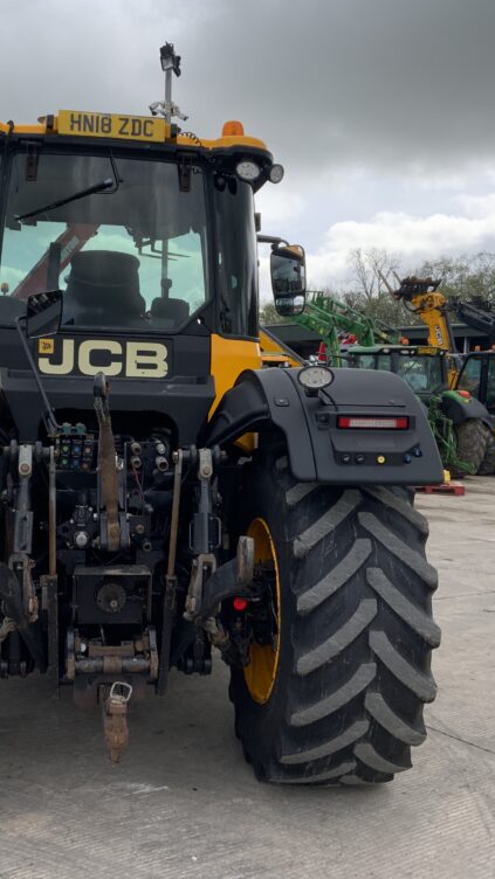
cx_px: 187
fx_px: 1003
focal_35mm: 43
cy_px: 437
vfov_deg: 47.4
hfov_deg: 27.6
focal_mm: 3
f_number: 1.8
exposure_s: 1/1055
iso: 16
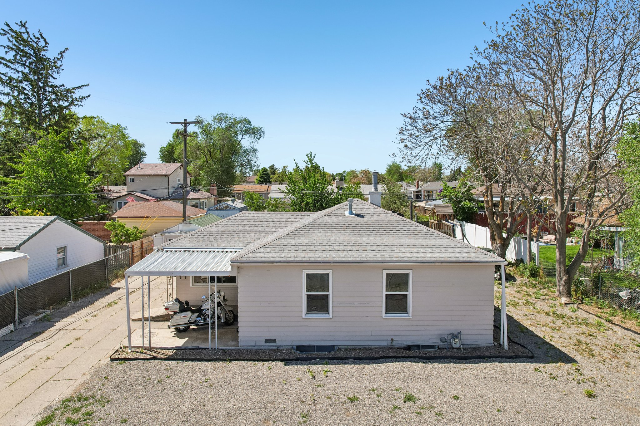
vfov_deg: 57.2
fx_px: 391
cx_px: 320
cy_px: 213
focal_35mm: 22
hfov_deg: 78.6
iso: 100
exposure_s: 1/60
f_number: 2.8
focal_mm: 8.4
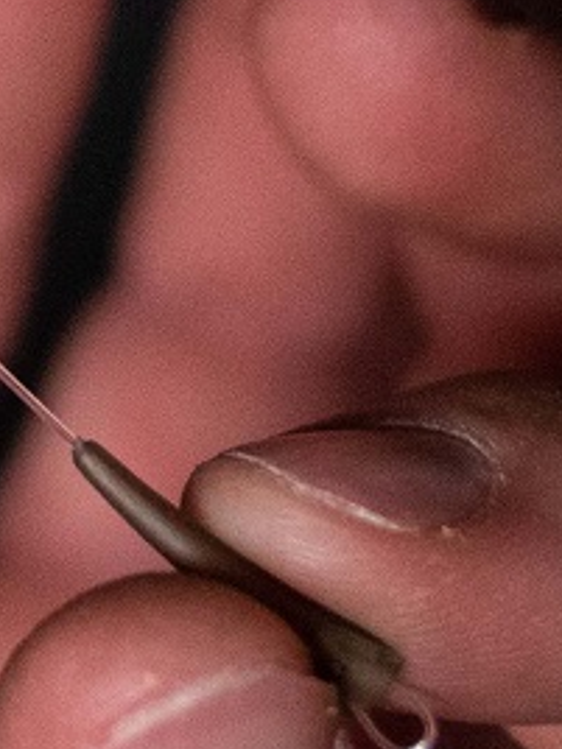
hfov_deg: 5.8
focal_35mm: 249
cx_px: -733
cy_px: -820
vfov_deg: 7.6
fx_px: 5390
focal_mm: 25
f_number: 1.8
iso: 1600
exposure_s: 1/500
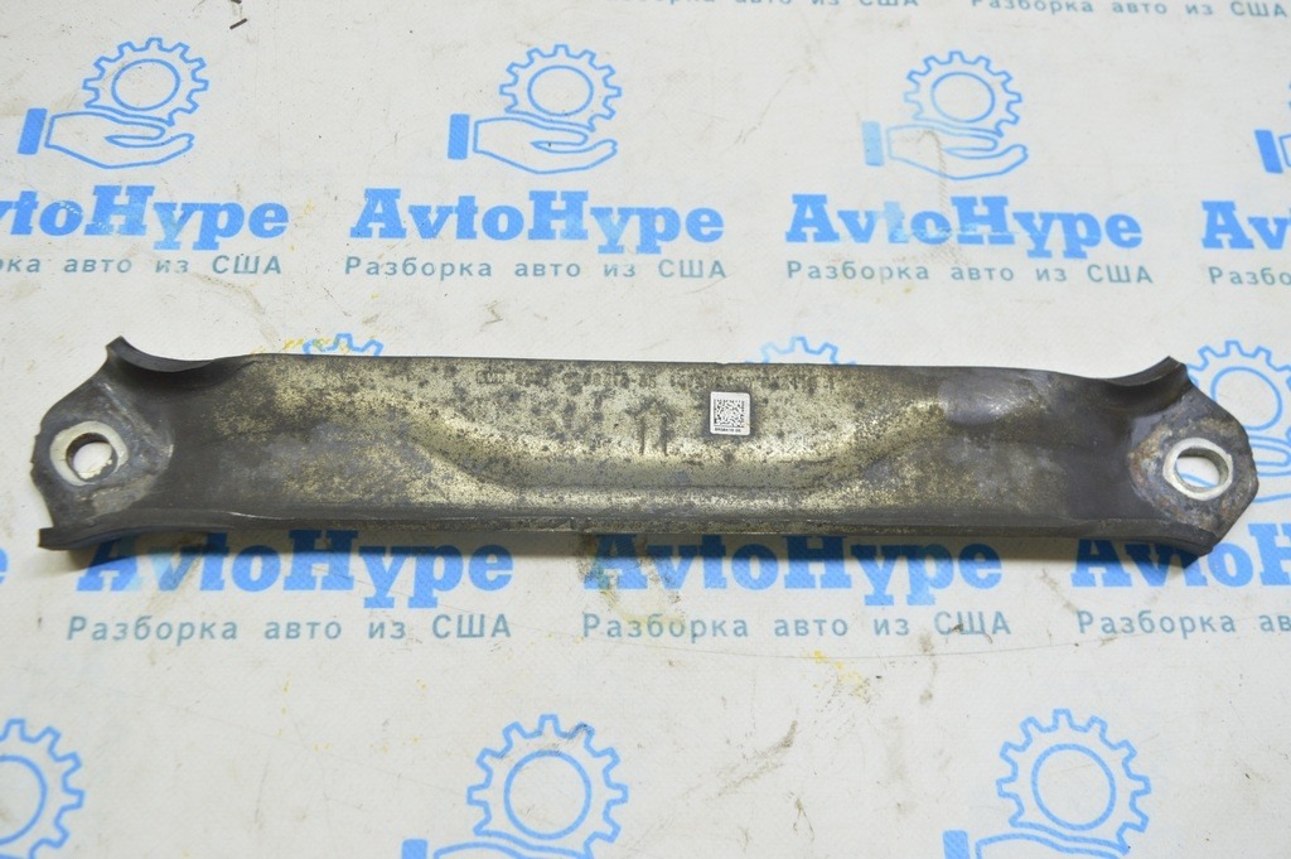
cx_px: 646
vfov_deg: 36.8
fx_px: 1290
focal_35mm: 36
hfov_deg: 53.2
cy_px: 430
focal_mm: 24
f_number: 5.6
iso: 400
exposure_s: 1/20
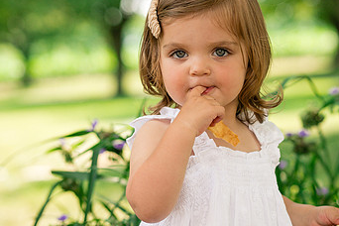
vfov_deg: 9.5
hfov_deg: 14.2
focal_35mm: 144
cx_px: 200
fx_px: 1356
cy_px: 116
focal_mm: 85
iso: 320
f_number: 3.5
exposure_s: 1/500
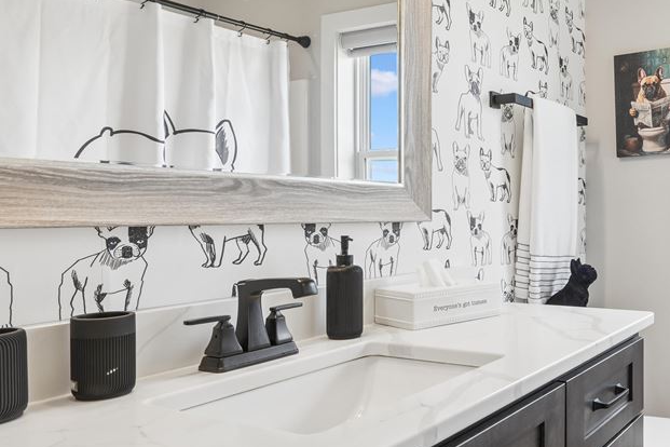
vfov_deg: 40.0
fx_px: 614
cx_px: 570
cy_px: 214
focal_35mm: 33
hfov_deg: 52.1
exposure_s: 1/40
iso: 400
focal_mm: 16
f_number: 10
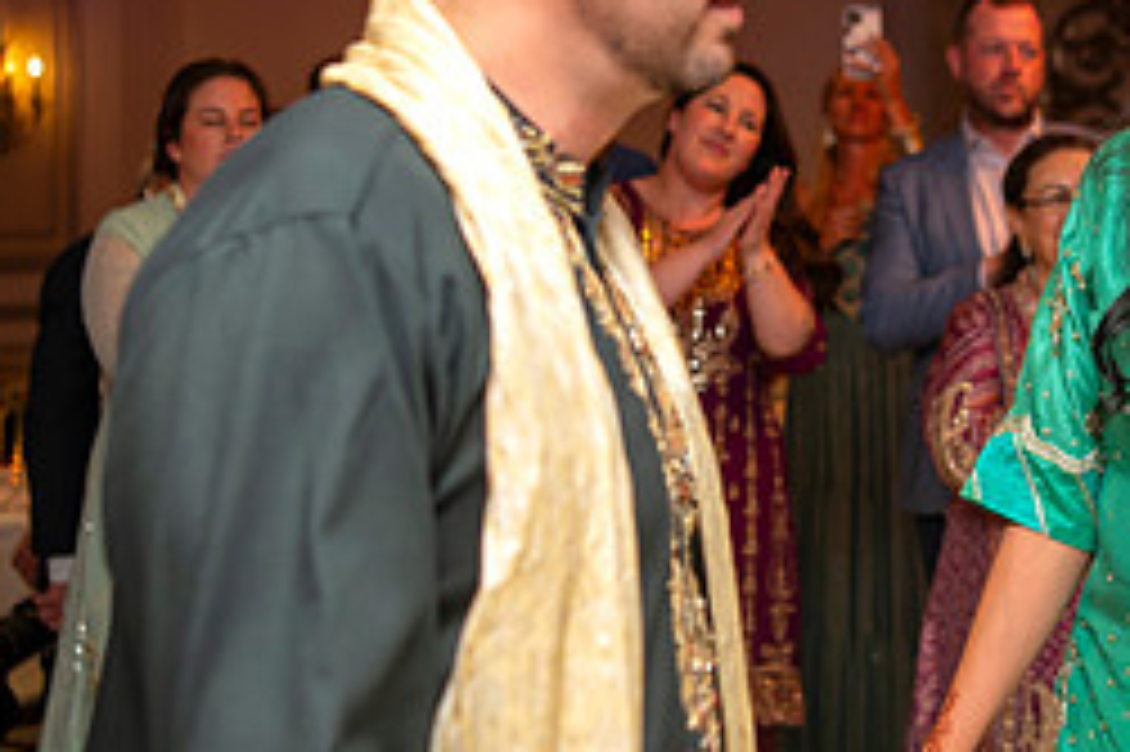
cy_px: 236
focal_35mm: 95
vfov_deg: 14.3
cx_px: 836
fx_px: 2980
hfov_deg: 21.3
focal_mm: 38
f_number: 2.8
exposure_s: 1/160
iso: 800
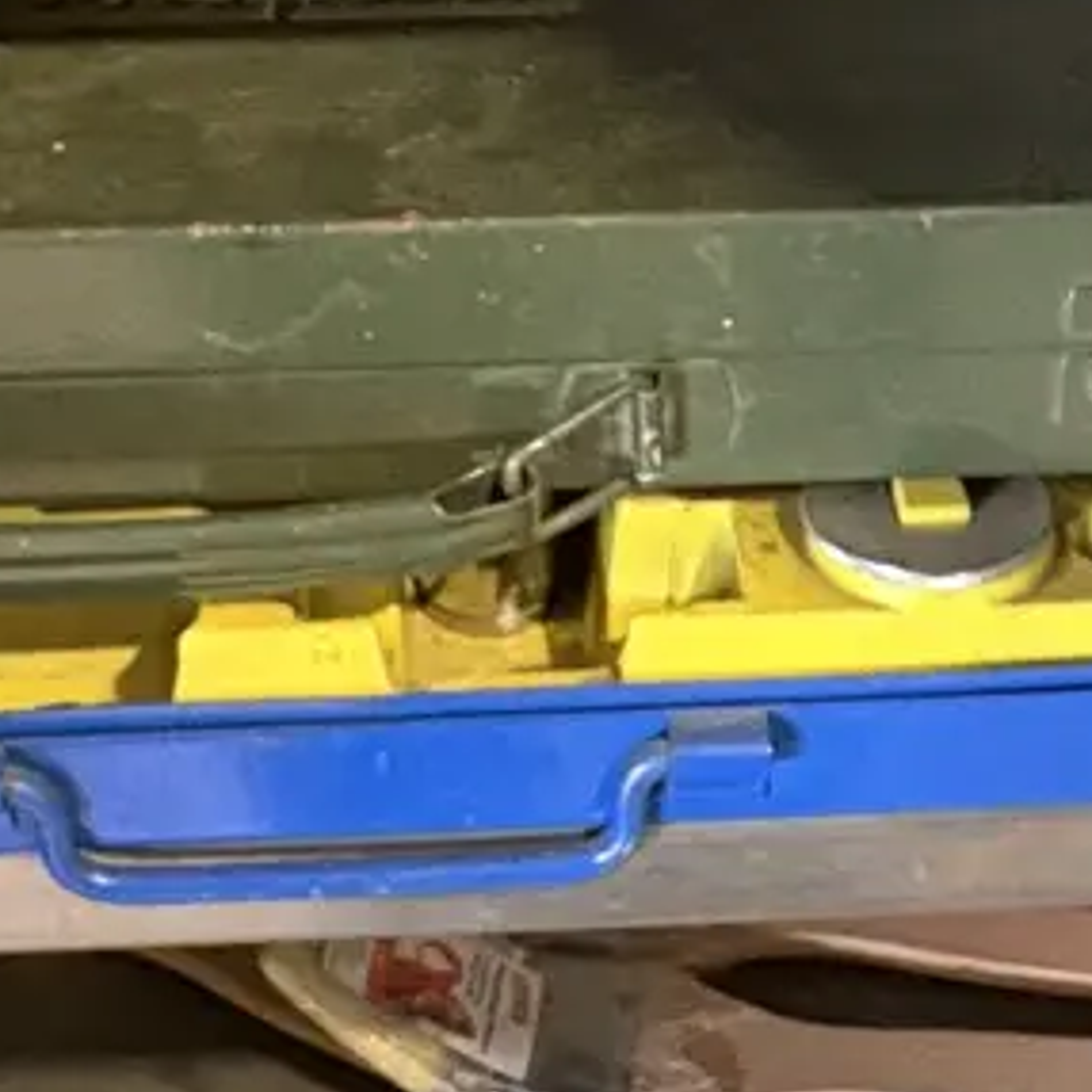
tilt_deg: -29.7
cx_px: 661
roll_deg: +0.3
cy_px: -53
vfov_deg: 20.1
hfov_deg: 20.9
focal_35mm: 83
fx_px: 2962
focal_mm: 2.22
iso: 800
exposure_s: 1/48
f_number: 2.2
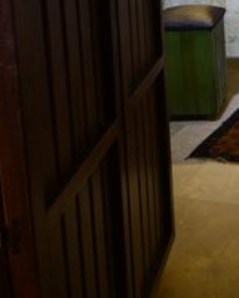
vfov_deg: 30.2
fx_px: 495
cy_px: -27
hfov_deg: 22.0
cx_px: 370
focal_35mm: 56
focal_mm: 10
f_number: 4
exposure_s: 1/4
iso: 200
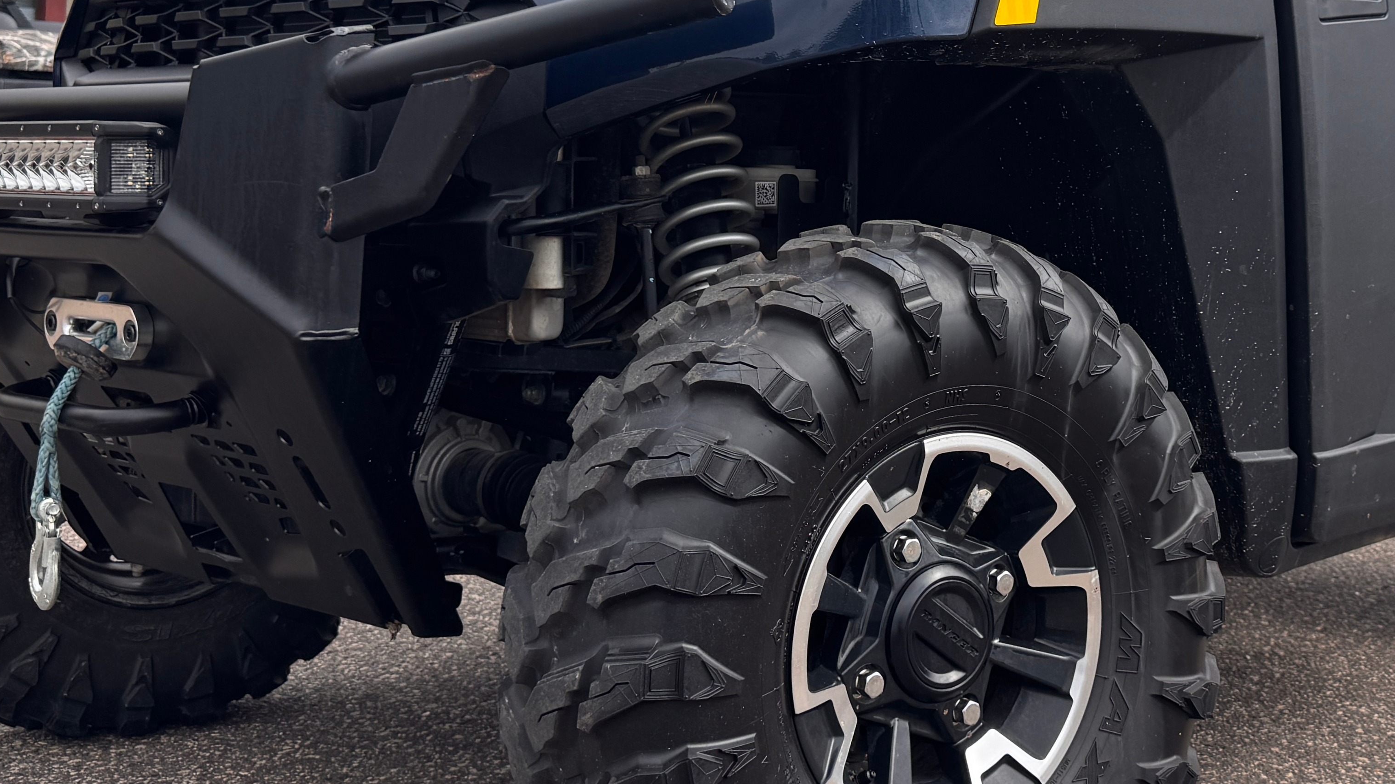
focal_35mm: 46
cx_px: 972
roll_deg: +2.5
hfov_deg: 43.7
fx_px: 1701
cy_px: 151
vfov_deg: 25.5
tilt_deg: +1.5
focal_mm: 6.76
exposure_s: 1/3247
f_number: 1.78
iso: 80
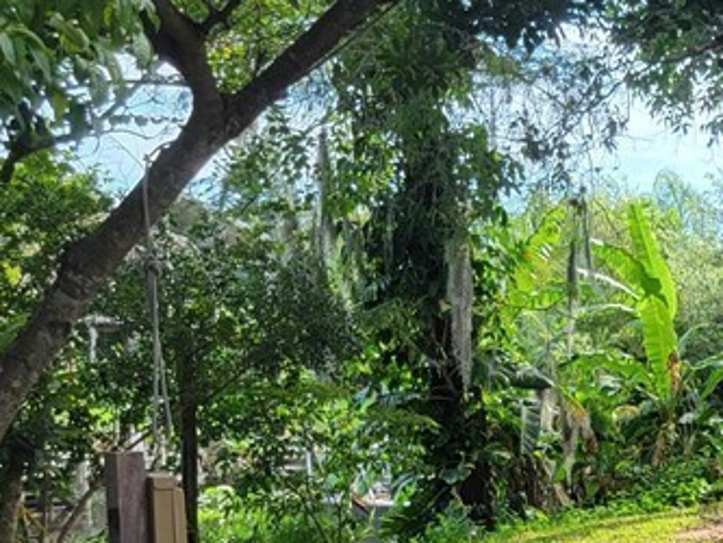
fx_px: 1672
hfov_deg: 21.8
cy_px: 586
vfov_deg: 17.8
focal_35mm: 80
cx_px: 962
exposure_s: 1/301
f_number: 1.8
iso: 40
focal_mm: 5.4
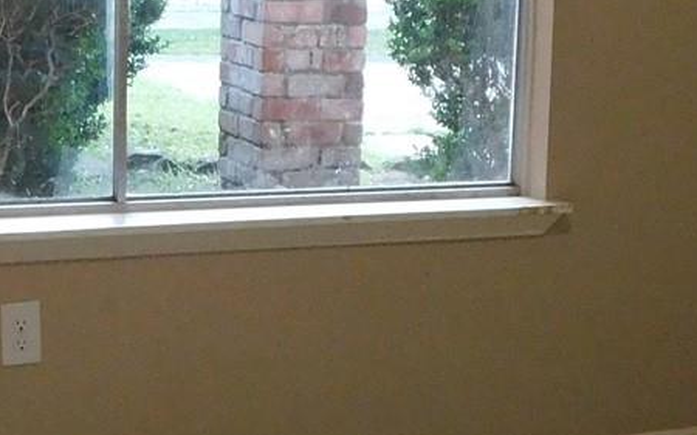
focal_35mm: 111
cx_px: 271
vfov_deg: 11.8
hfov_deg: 18.8
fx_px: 2108
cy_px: 285
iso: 400
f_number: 3
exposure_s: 1/20
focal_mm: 4
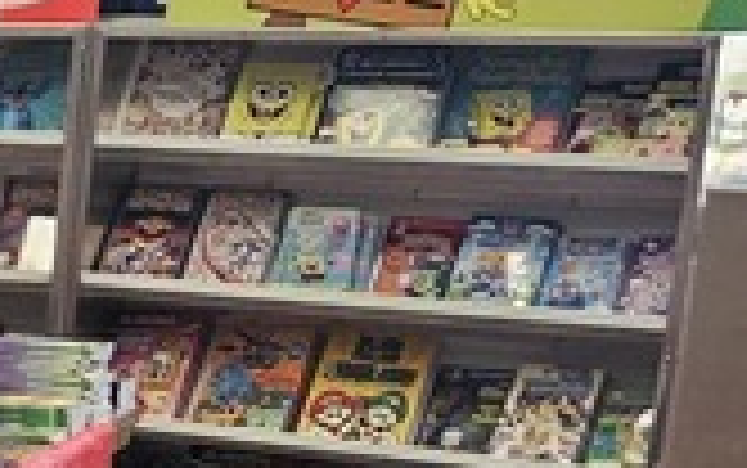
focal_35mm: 150
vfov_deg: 8.7
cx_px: -1269
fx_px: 3056
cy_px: 549
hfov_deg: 10.9
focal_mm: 5.4
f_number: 1.8
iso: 160
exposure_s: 1/120
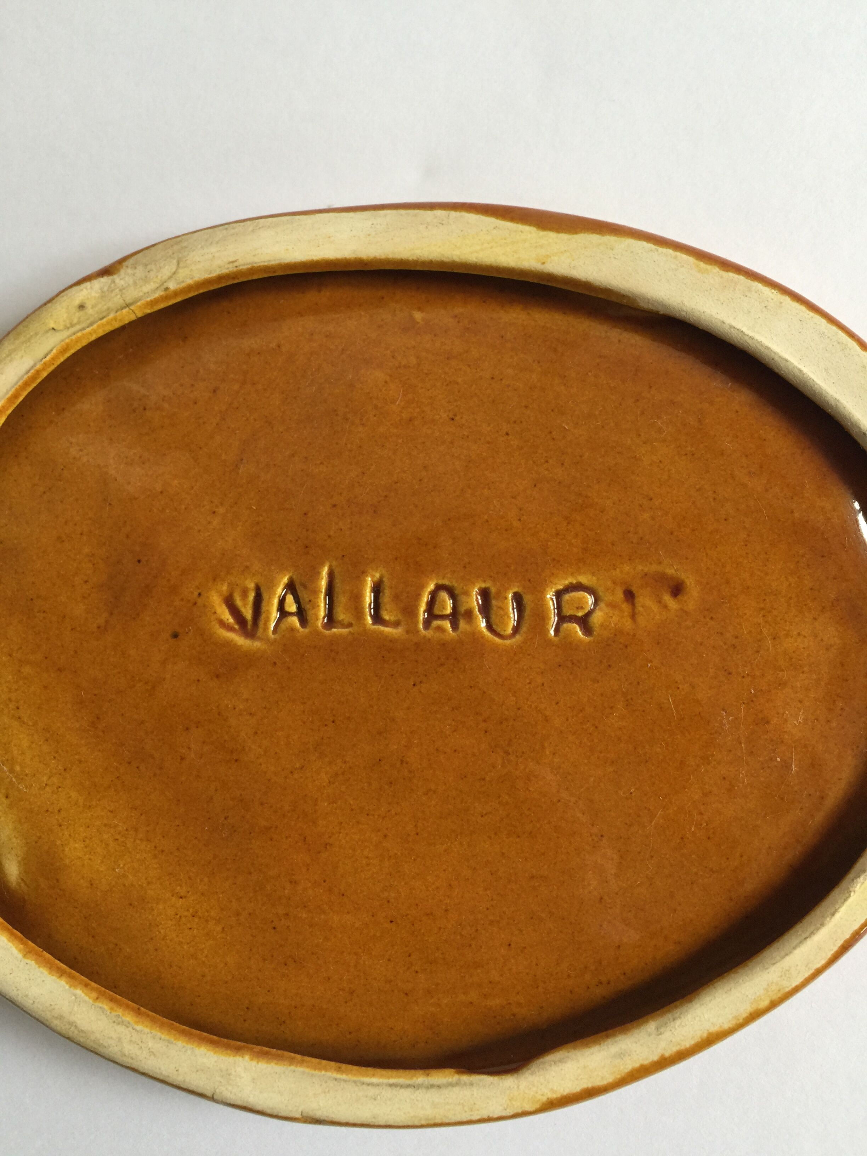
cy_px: 578
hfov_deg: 48.2
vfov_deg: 61.7
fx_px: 968
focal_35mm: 29
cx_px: 434
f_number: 2.2
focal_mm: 4.15
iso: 40
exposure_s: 1/17
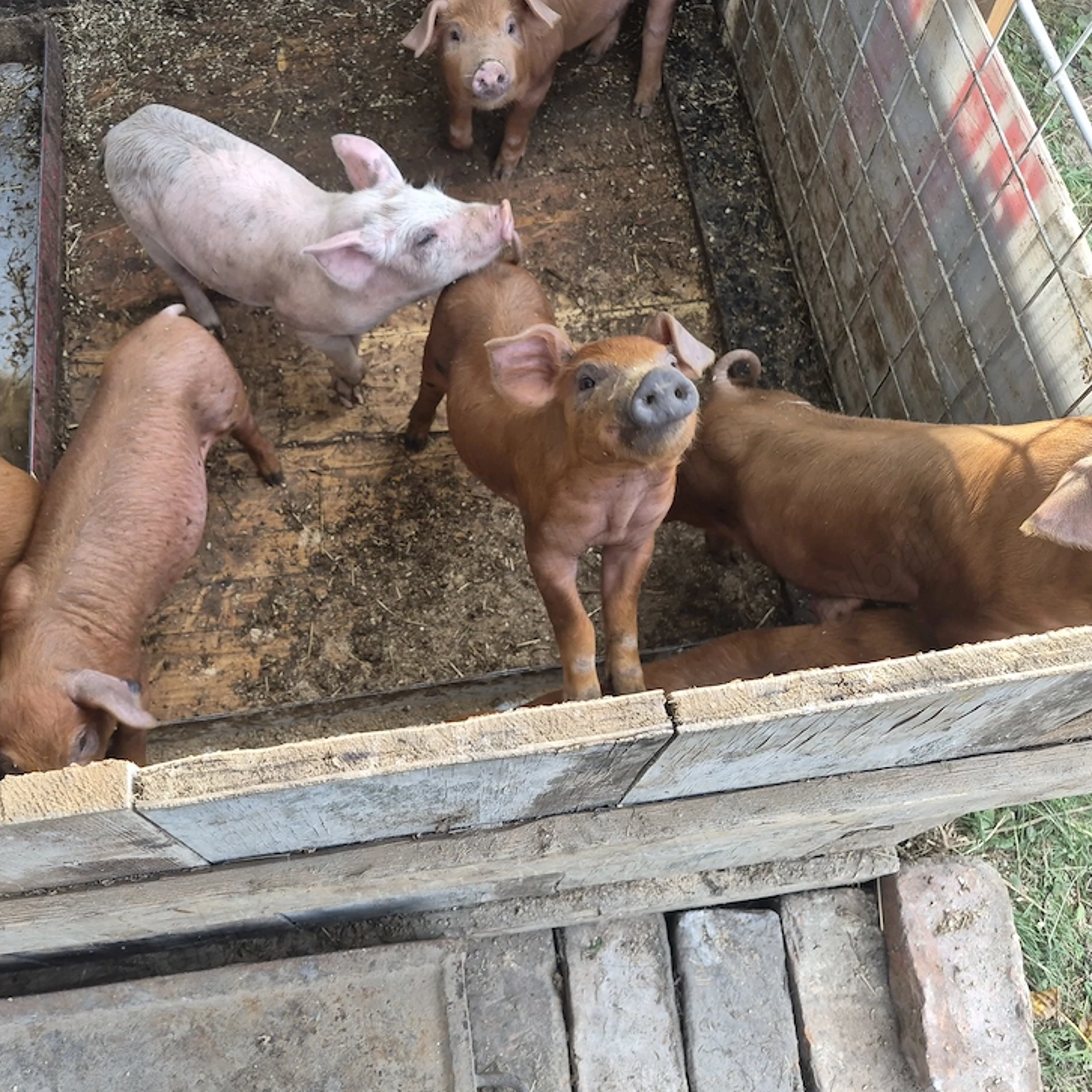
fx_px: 999
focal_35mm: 28
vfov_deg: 57.3
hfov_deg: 56.6
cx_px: 406
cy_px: 563
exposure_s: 1/180
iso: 100
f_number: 1.8
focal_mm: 5.4
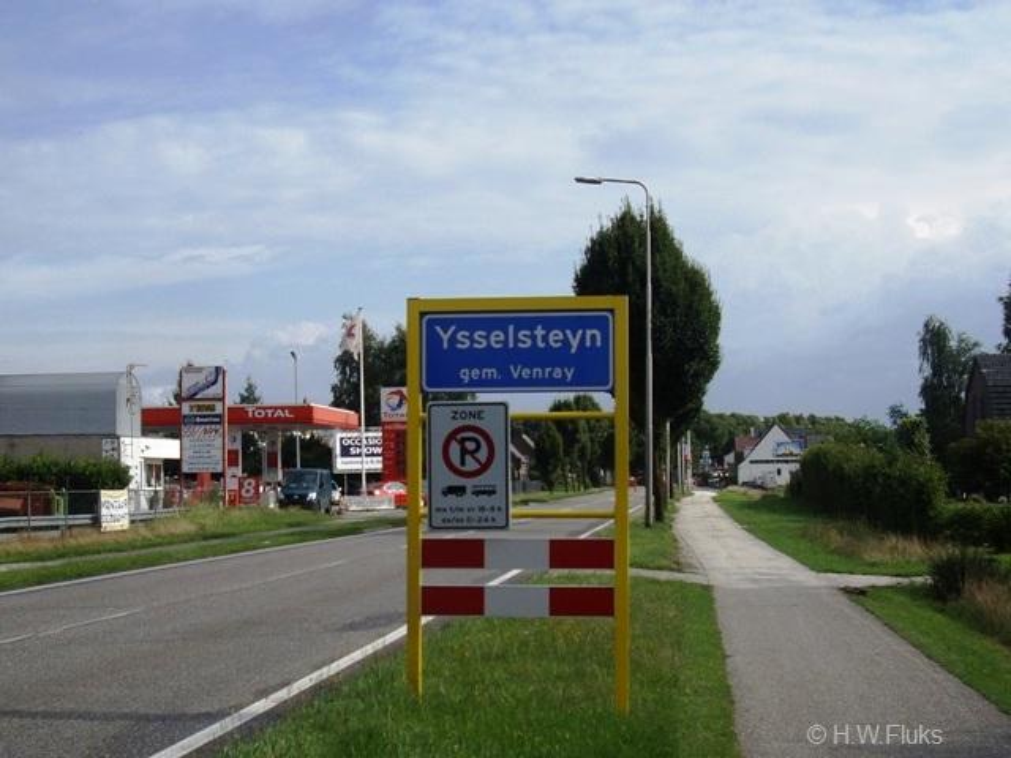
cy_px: 379
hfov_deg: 49.0
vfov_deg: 37.7
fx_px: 1110
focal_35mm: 38
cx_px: 506
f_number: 8
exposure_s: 1/160
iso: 64
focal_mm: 7.9
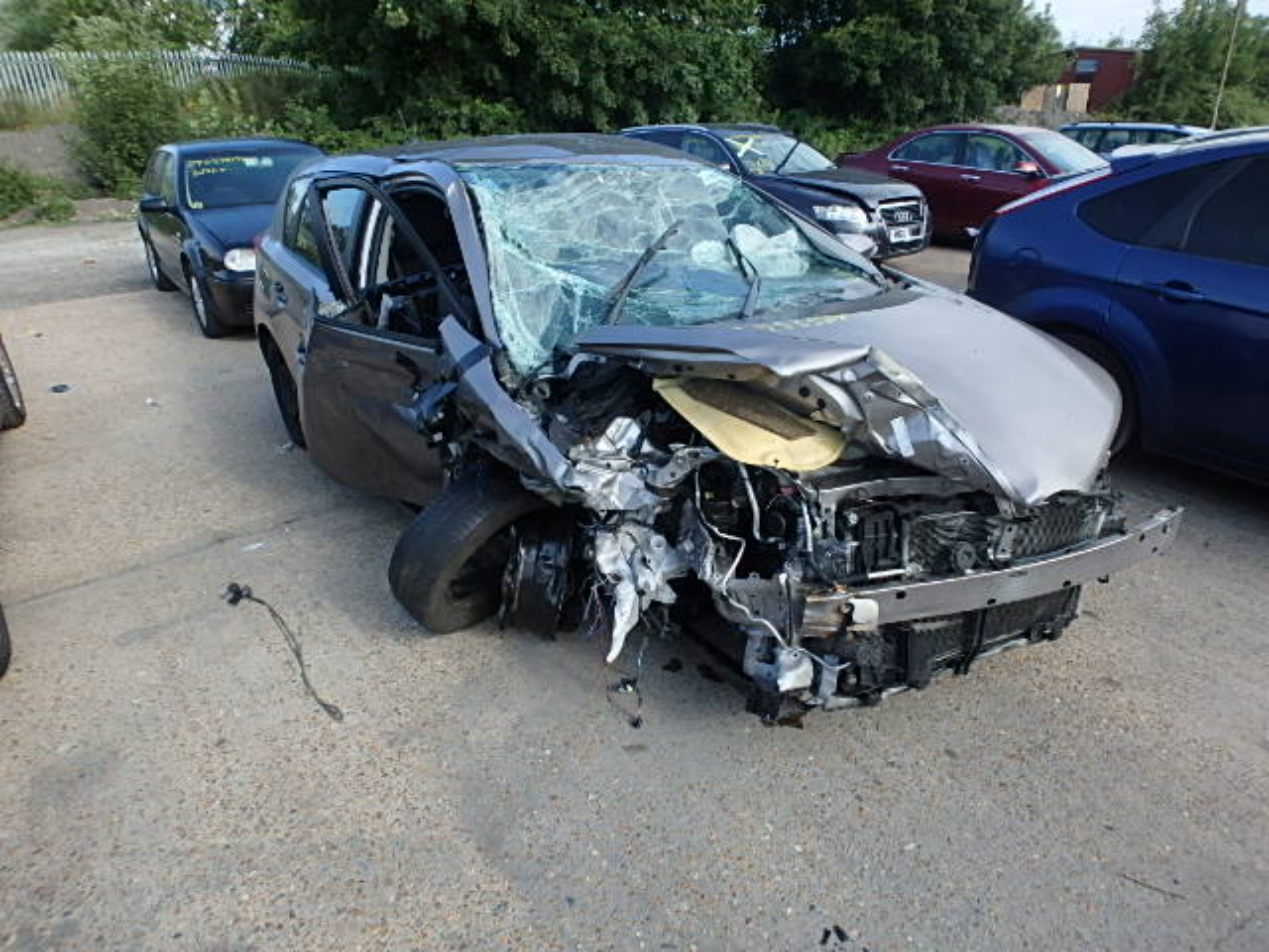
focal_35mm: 21
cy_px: 476
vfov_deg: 63.4
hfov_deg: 79.0
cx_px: 634
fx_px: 770
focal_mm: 3.7
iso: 125
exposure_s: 1/500
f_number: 3.5
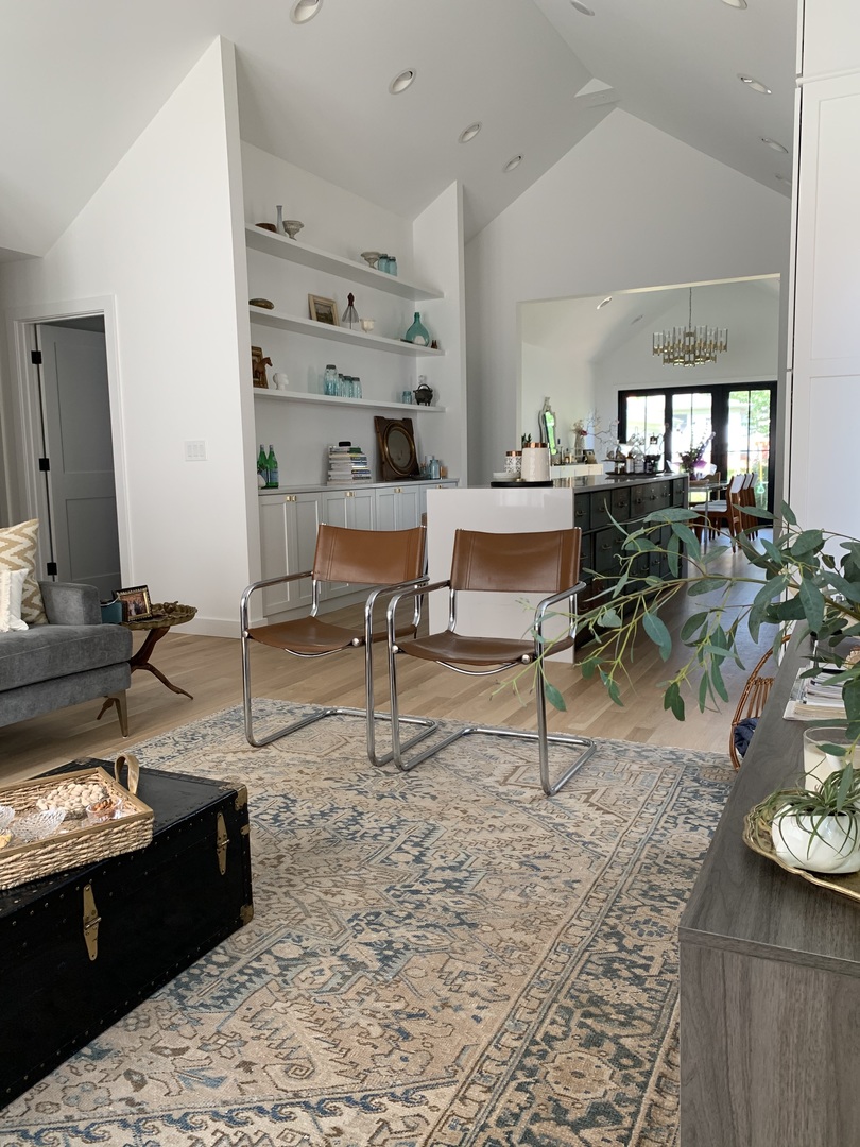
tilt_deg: -6.5
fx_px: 861
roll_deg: +1.5
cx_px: 430
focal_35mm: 26
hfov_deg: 53.1
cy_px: 574
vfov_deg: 67.3
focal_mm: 4.25
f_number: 1.8
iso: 100
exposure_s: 1/80
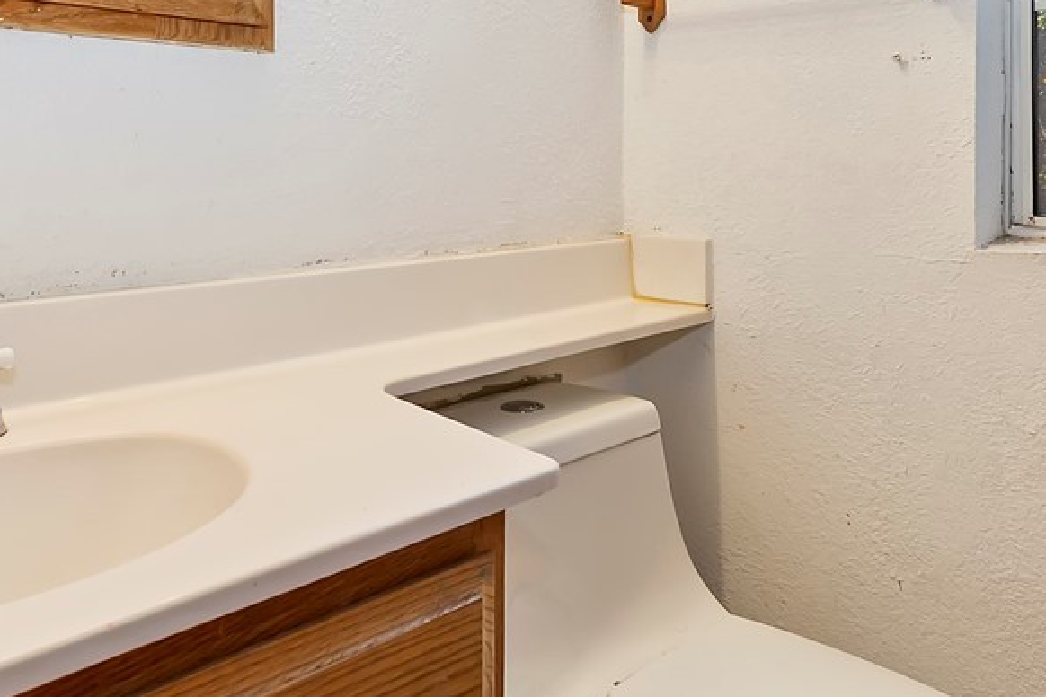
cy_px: 137
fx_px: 813
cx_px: 385
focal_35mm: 28
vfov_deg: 44.1
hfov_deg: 64.4
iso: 320
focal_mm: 10
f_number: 8
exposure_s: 1/30
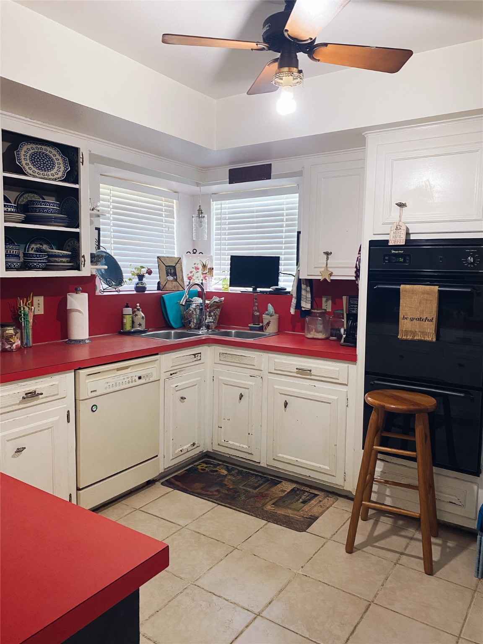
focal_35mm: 26
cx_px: 242
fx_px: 484
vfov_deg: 67.3
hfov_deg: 53.1
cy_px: 322
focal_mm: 4.25
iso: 200
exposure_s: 1/60
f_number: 1.8
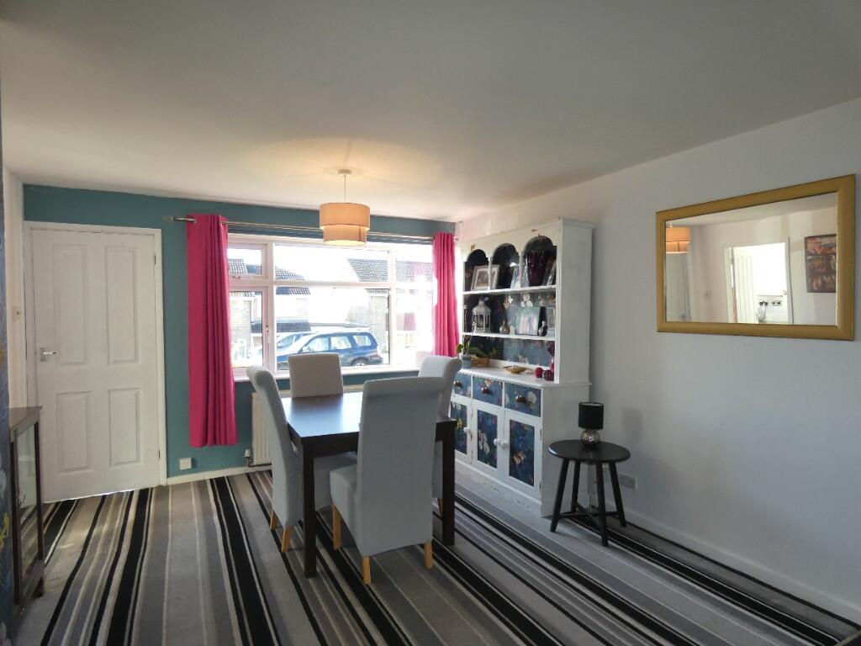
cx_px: 430
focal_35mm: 20
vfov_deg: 66.0
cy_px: 323
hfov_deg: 81.7
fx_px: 497
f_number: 2.8
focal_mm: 3.6
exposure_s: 1/50
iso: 80
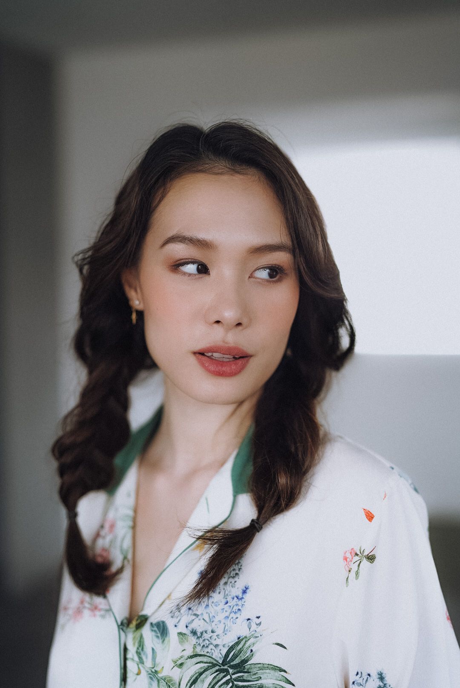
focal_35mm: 50
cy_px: 344
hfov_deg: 27.0
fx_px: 957
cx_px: 230
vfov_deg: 39.6
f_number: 1.4
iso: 100
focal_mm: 50
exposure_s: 1/500
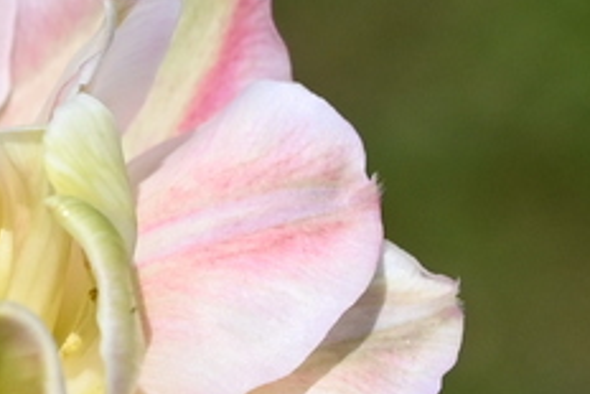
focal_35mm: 323
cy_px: 513
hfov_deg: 6.3
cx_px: -361
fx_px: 5297
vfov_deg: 4.2
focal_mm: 50
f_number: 8
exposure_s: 1/3200
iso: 640
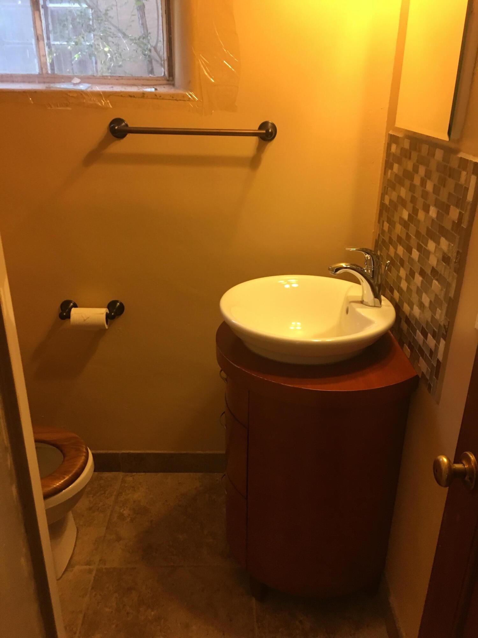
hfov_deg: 48.2
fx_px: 534
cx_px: 239
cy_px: 319
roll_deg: -1.3
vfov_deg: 61.7
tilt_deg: -25.0
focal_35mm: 29
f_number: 2.2
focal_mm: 4.15
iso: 100
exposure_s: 1/30
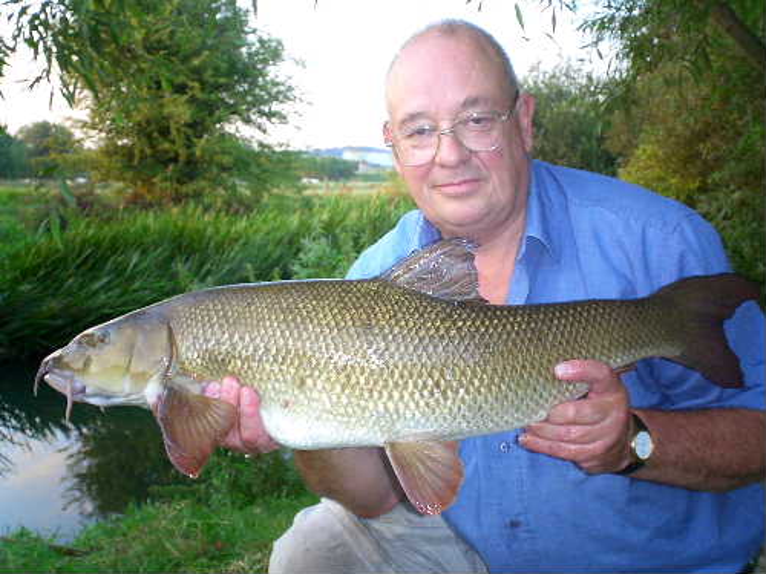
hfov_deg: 50.1
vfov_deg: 38.7
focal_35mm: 37
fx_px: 819
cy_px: 287
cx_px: 383
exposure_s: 1/40
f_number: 3.5
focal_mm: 5.6
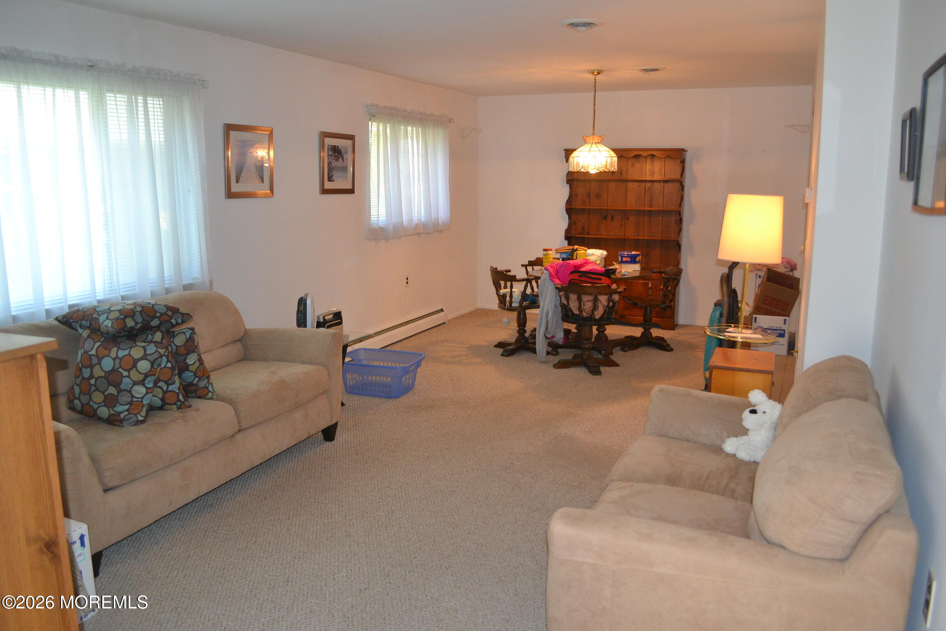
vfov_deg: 47.9
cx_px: 473
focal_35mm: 27
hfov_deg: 67.4
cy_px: 316
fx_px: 709
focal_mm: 18
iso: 720
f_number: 3.5
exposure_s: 1/60
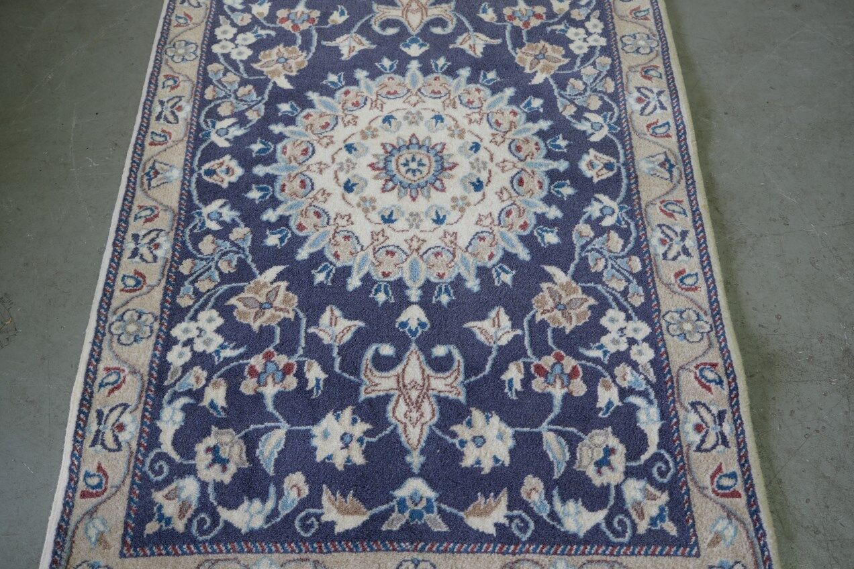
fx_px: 830
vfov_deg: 37.9
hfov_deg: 54.4
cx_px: 427
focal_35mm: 35
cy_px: 284
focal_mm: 23.5
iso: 1000
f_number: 4
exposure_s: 1/34
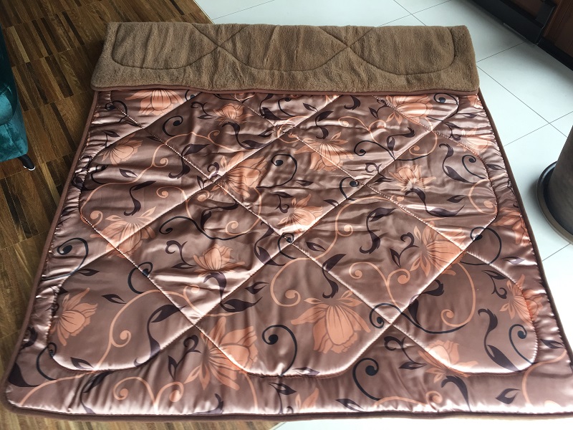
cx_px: 286
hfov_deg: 61.7
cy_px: 215
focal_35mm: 29
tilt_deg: -54.9
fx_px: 480
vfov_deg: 48.2
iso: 32
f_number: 2.2
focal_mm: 4.15
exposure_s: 1/50
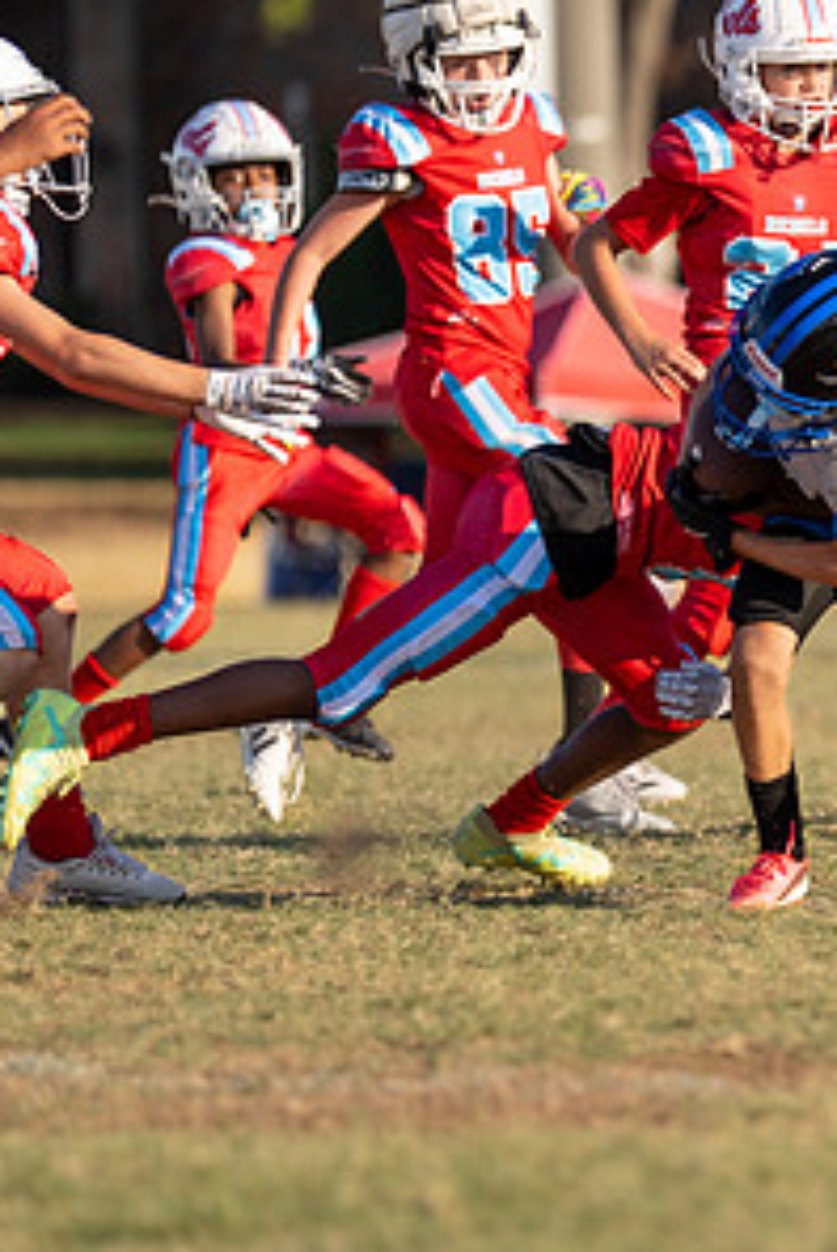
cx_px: 1245
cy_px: 498
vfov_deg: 4.4
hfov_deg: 2.9
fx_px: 16282
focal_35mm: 468
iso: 125
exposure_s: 1/1600
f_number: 3.2
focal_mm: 200
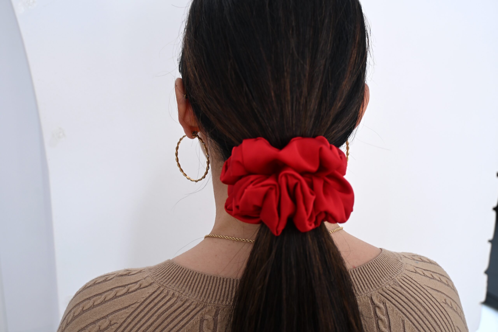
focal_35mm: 38
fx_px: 519
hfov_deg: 51.3
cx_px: 249
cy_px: 166
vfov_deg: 35.5
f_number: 4.2
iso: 200
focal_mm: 25
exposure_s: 1/6
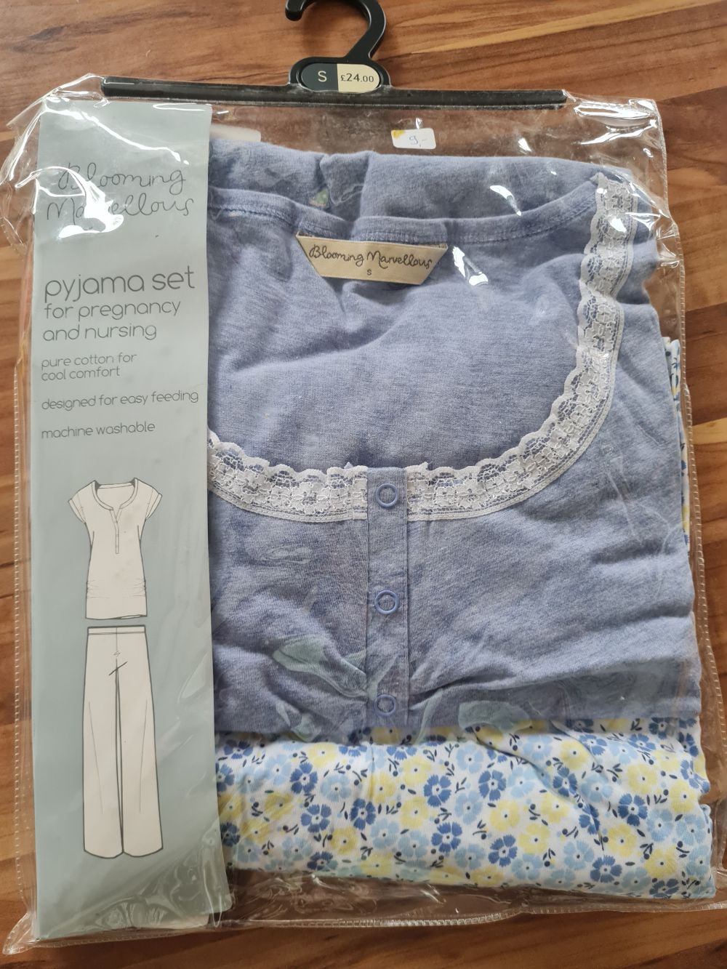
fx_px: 728
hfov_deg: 53.1
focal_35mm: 26
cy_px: 484
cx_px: 364
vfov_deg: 67.3
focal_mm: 5.4
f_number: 1.8
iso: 400
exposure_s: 1/50
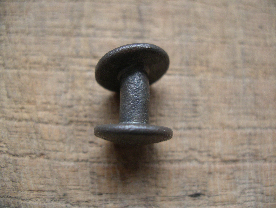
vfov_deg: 38.7
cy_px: 104
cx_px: 138
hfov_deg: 50.1
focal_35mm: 37
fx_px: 295
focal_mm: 7.8
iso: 160
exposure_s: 1/40
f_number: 2.8
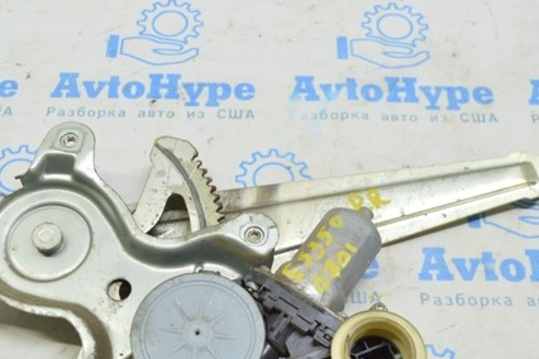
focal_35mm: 54
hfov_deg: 36.8
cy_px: 238
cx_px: 233
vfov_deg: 24.9
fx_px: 808
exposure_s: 1/20
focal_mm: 24
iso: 400
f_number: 5.6
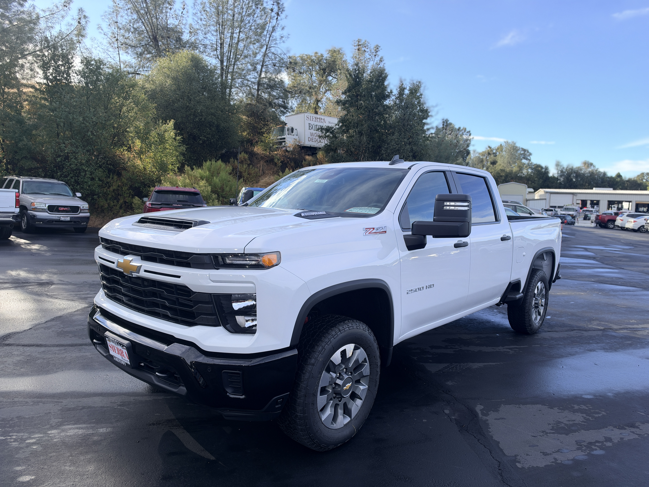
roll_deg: -1.6
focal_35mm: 24
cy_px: 244
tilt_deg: -4.6
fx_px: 450
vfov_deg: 56.8
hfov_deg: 71.6
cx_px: 324
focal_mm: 6.93
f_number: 1.8
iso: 64
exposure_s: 1/1715
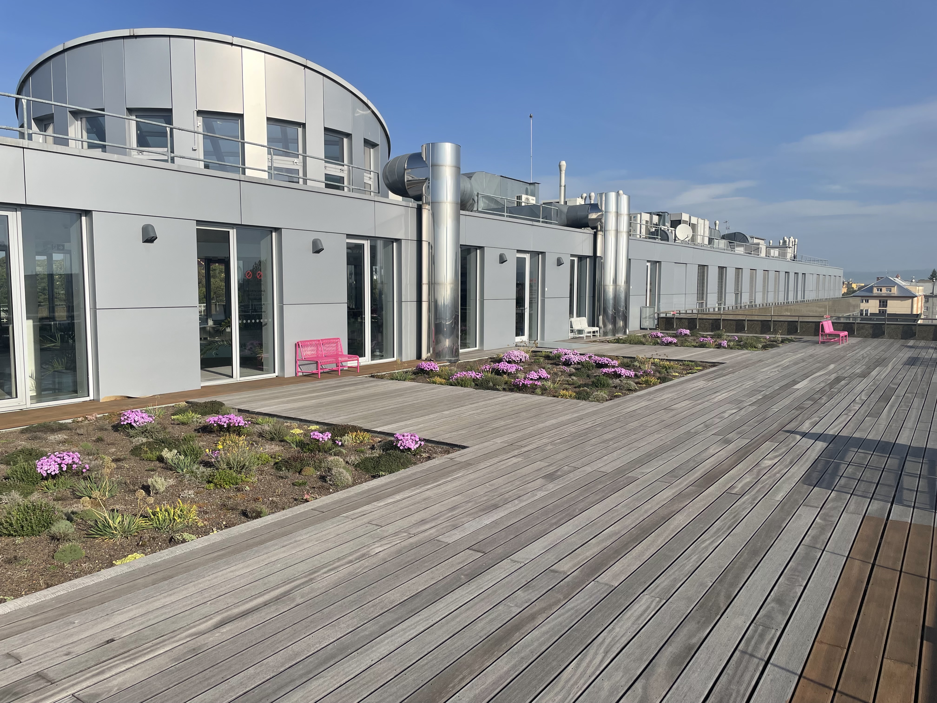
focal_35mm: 26
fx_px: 704
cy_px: 352
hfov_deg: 67.3
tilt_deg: -3.8
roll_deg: -0.2
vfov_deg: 53.1
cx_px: 468
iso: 32
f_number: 1.6
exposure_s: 1/4464
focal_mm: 4.2
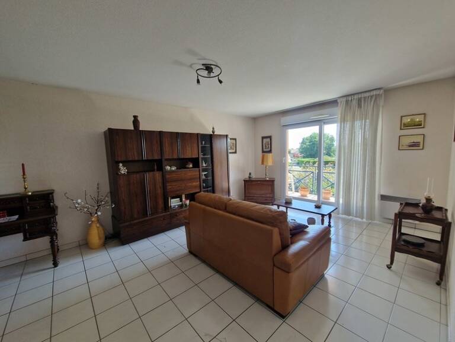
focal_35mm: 13
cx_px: 228
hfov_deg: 106.2
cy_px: 171
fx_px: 171
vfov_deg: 89.9
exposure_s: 1/100
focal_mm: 2.2
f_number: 2.2
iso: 100
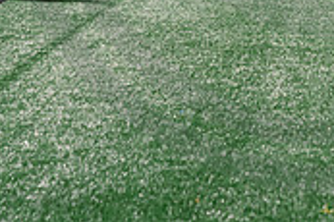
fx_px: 2178
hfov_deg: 8.7
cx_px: 338
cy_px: -150
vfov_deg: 5.8
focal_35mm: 235
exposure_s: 1/125
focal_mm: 70
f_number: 3.5
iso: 2500
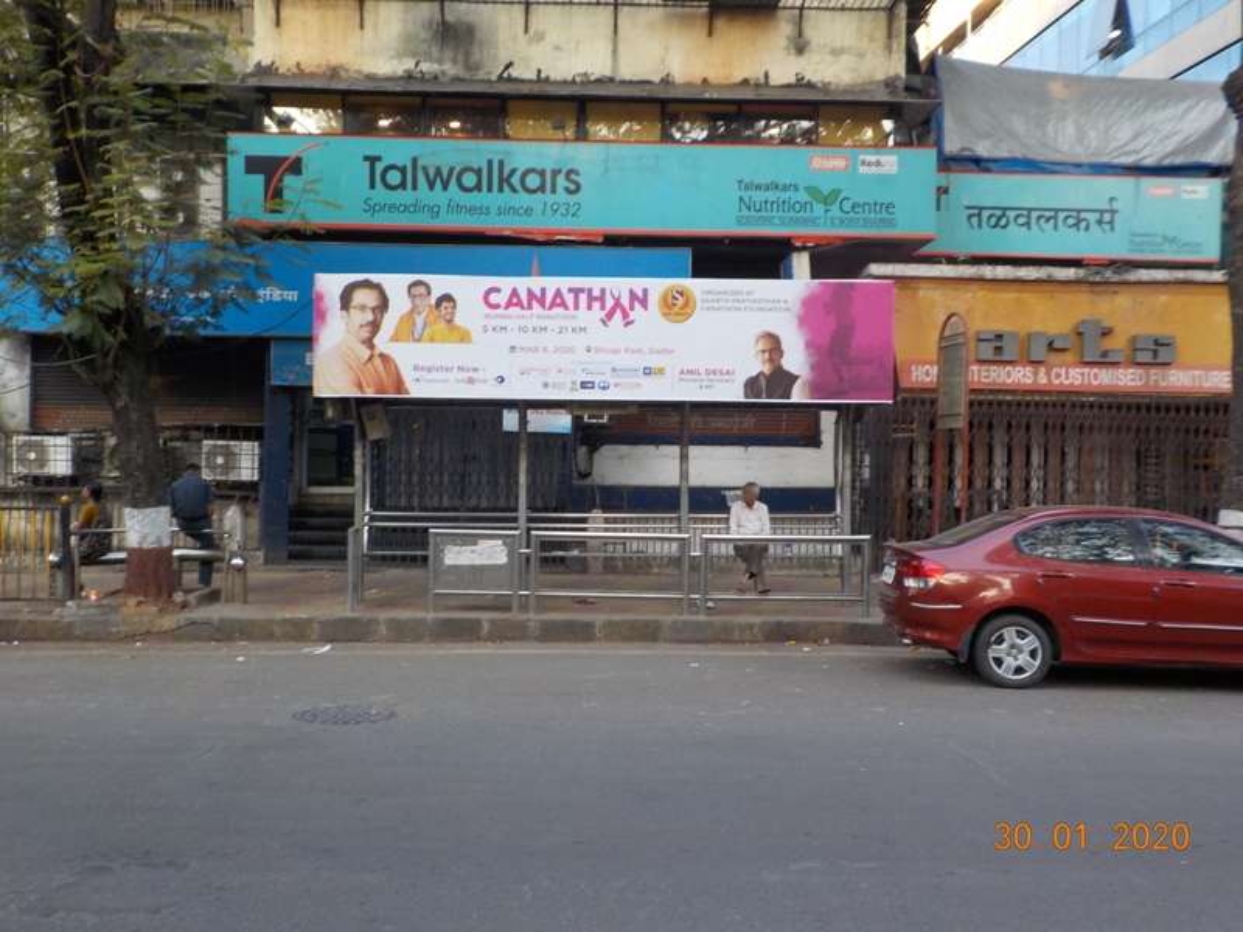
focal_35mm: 30
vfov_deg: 46.8
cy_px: 466
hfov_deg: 60.0
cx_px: 622
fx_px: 1077
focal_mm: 4.1
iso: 125
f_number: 3.3
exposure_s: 1/50
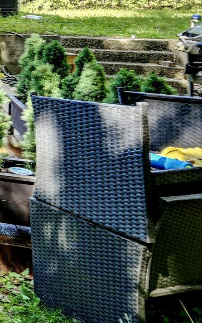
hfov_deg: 12.1
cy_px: -7
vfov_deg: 31.2
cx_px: -380
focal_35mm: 60
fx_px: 528
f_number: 5
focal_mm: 14
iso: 200
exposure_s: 1/50
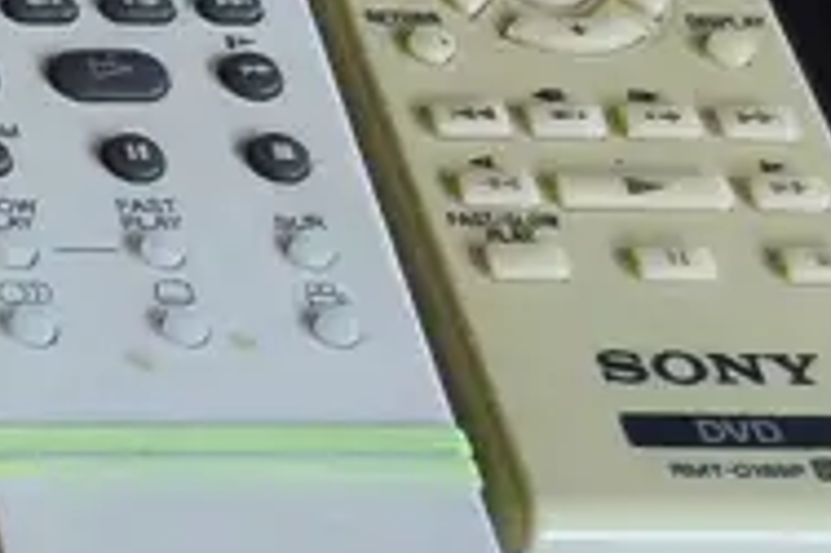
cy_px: 195
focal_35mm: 153
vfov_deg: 8.9
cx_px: -1211
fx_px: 3529
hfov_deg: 11.1
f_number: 2
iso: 200
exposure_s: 1/120
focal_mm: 2.87
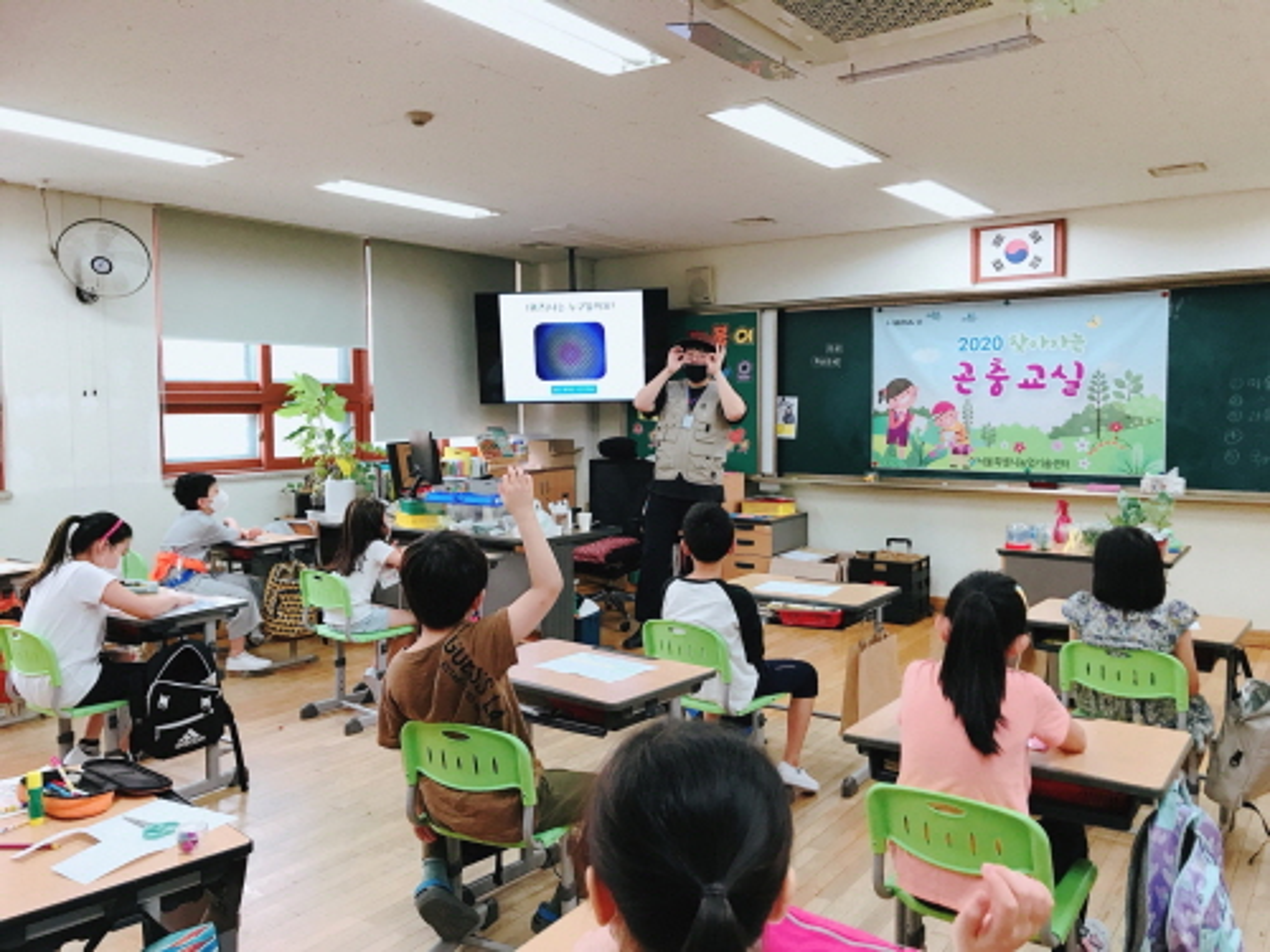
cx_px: 635
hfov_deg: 63.4
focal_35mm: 28
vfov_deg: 49.7
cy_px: 476
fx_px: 1027
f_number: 1.8
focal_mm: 3.99
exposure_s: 1/30
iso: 32
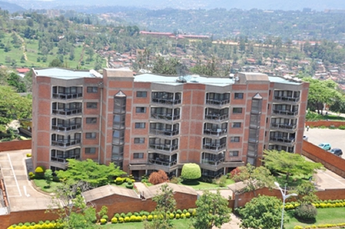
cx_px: 172
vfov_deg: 23.7
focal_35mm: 57
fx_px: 546
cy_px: 114
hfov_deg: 35.1
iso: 200
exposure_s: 1/160
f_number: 10
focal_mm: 38
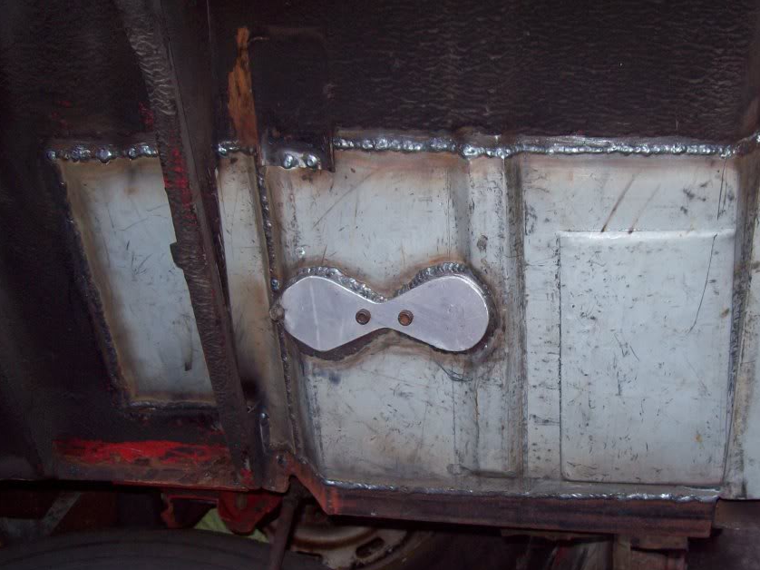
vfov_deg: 32.8
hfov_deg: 42.8
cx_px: 443
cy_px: 319
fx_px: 966
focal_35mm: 44
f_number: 2.7
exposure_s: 1/64
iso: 80
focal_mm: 6
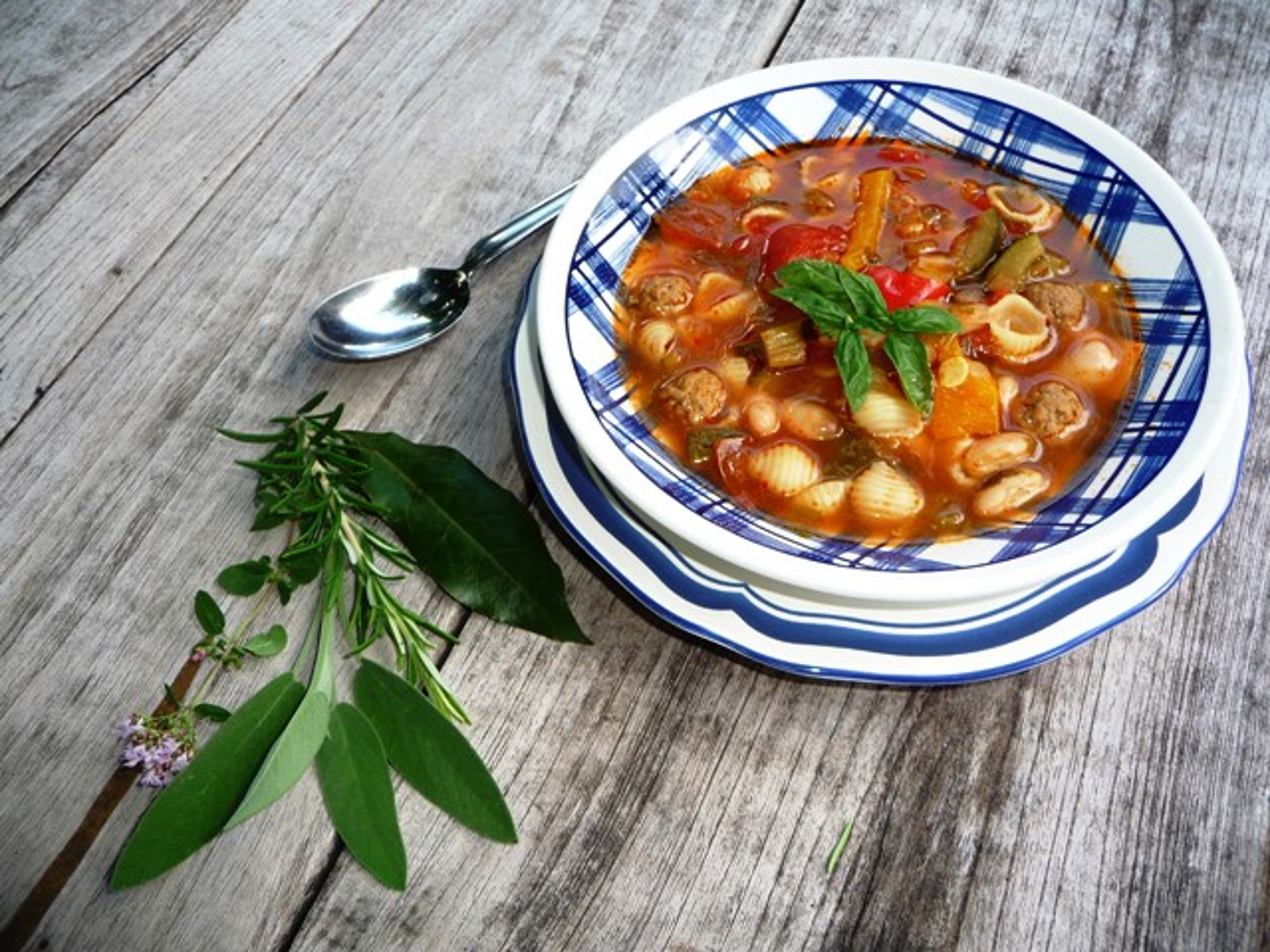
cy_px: 476
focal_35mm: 28
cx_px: 635
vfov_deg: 49.7
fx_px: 1027
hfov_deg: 63.4
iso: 100
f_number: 3.3
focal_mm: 4.7
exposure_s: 1/60
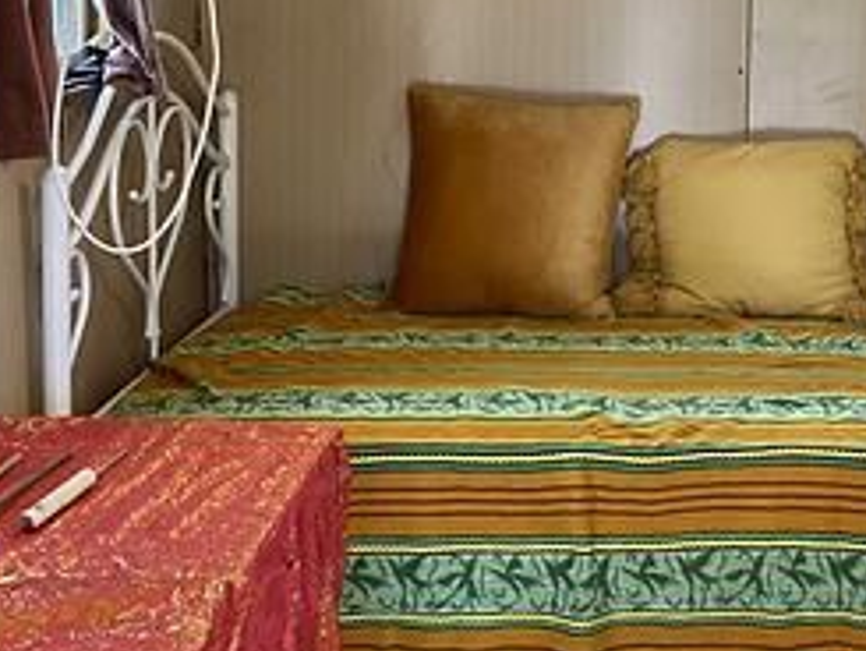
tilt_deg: -6.2
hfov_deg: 26.6
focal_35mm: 71
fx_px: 1777
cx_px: 760
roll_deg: -0.3
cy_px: 51
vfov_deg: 20.3
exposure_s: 1/50
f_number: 1.8
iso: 125
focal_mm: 3.99
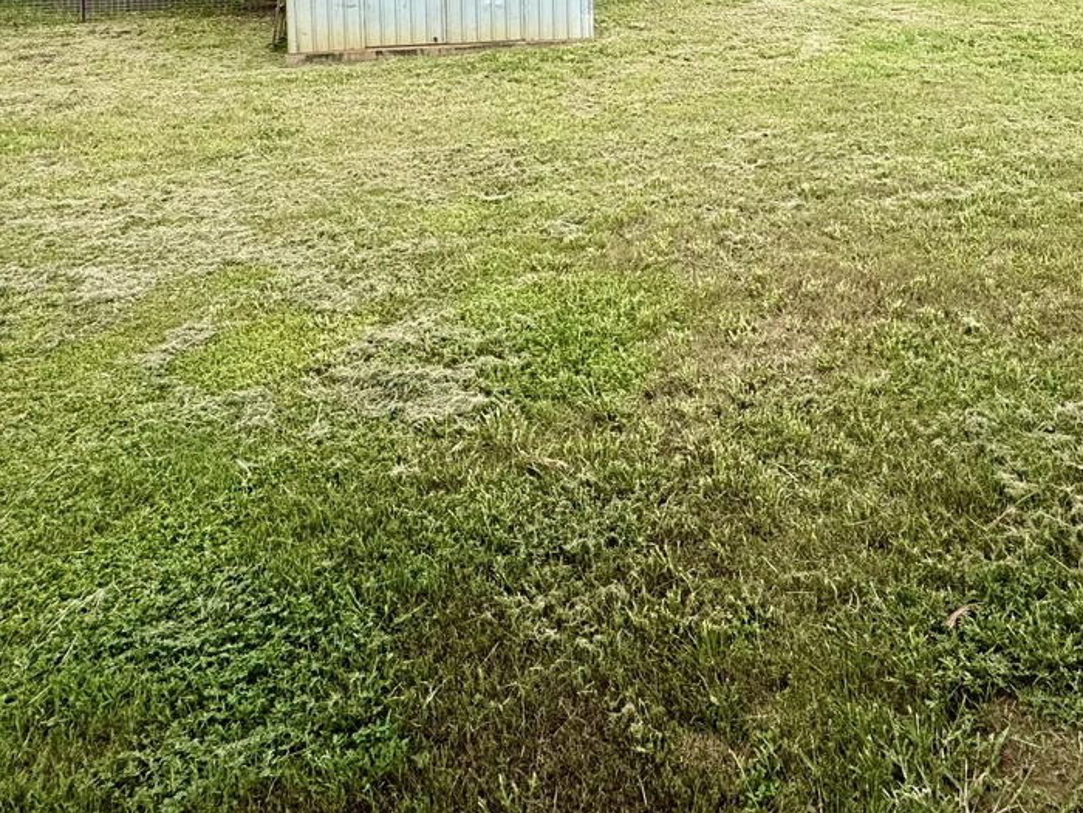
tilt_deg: -1.8
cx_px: 665
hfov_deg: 59.3
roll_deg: -0.4
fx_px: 939
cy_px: -35
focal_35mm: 30
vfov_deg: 39.9
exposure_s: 1/2083
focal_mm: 2.22
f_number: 2.2
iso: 50
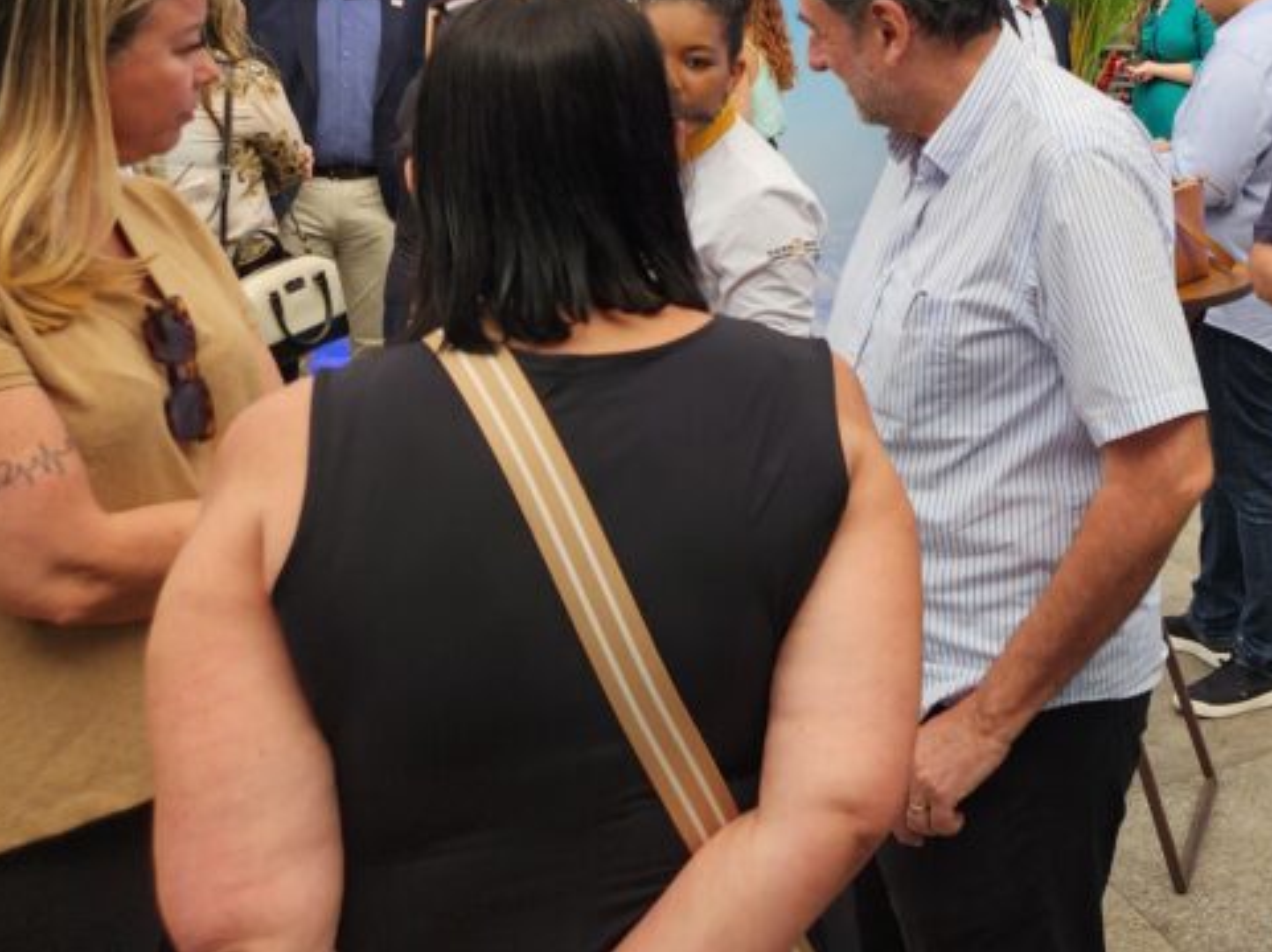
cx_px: 1338
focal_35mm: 49
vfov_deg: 27.4
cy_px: -61
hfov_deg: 34.5
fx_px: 1799
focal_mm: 5.4
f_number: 1.8
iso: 20
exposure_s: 1/470
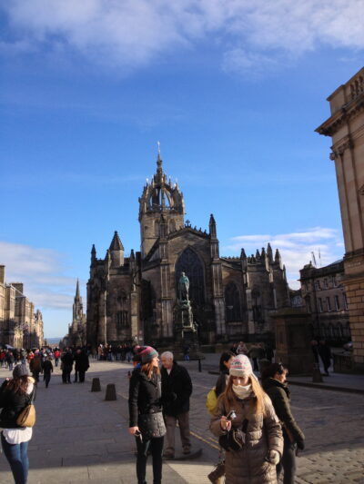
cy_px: 242
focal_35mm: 35
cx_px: 182
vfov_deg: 52.6
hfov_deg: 40.7
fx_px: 491
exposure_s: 1/890
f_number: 2.4
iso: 50
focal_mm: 4.28
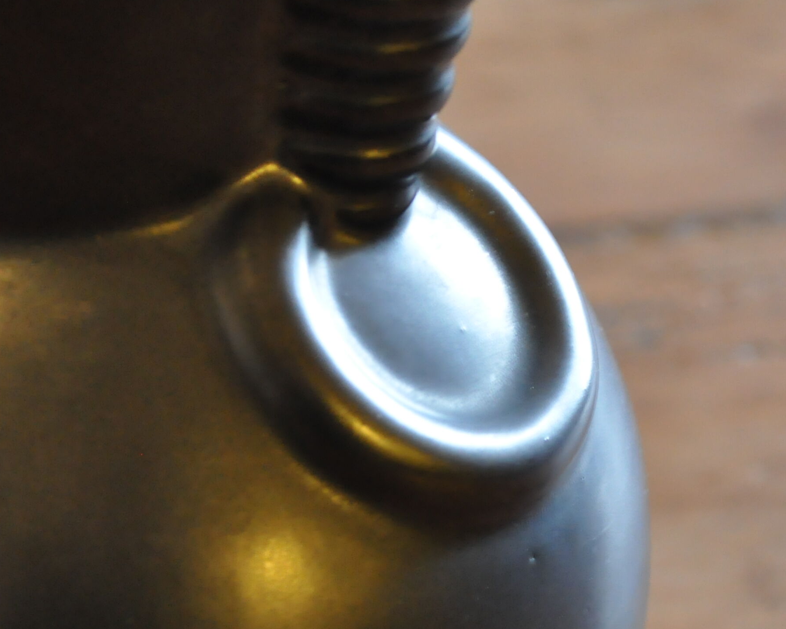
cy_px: 558
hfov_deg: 13.7
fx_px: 3280
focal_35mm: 141
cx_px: 337
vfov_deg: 10.9
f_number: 5.3
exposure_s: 1/25
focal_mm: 42
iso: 1600
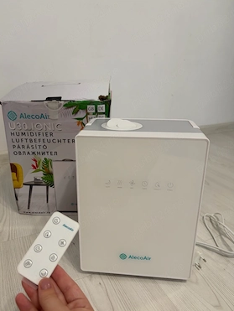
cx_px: 109
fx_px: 252
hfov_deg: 49.8
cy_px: 163
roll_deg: +0.2
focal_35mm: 28
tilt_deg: -20.9
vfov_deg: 63.4
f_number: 1.6
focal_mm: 5.96
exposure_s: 1/60
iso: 160
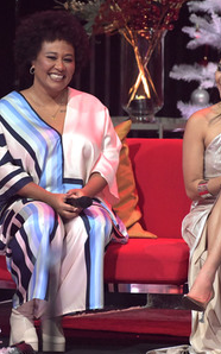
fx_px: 7437
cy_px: 177
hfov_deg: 1.7
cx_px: 74
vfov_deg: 2.7
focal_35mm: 771
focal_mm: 500
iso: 12800
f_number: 5.6
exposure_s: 1/250
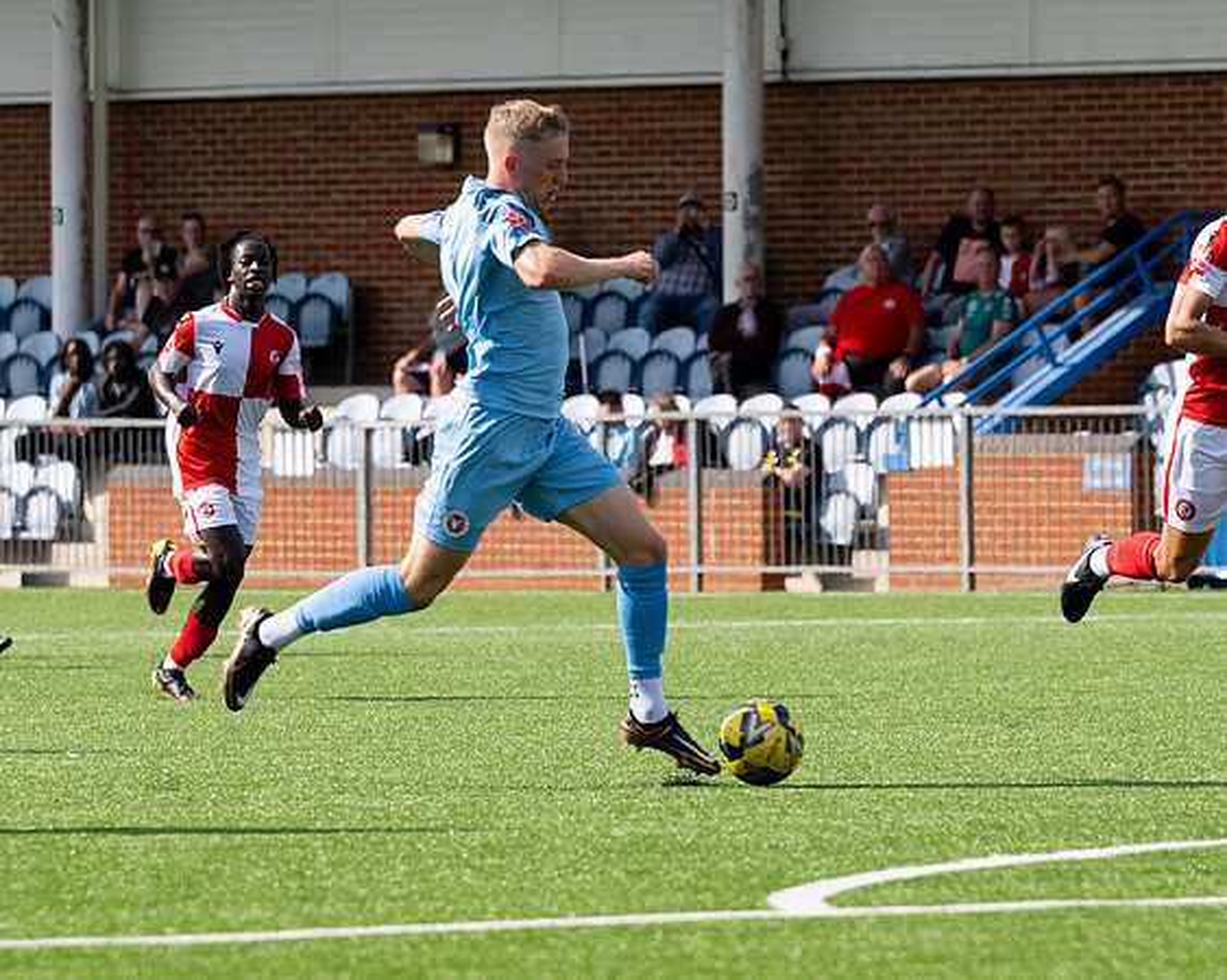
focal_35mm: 390
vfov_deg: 4.0
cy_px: 621
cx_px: 223
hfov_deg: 5.0
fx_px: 14149
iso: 200
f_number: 4
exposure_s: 1/3200
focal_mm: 140
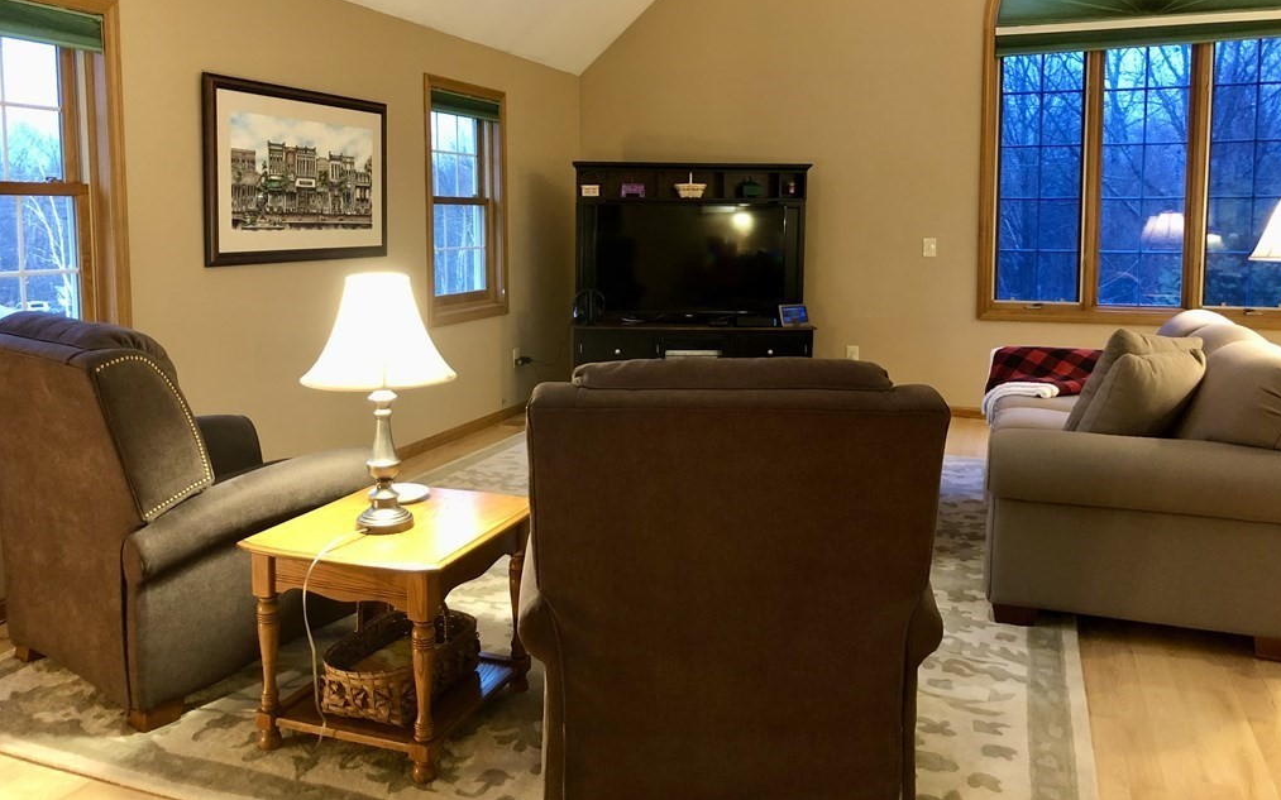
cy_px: 317
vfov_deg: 41.6
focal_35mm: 30
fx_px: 1047
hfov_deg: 62.9
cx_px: 646
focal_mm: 3.99
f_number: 1.8
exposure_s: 1/7
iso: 100
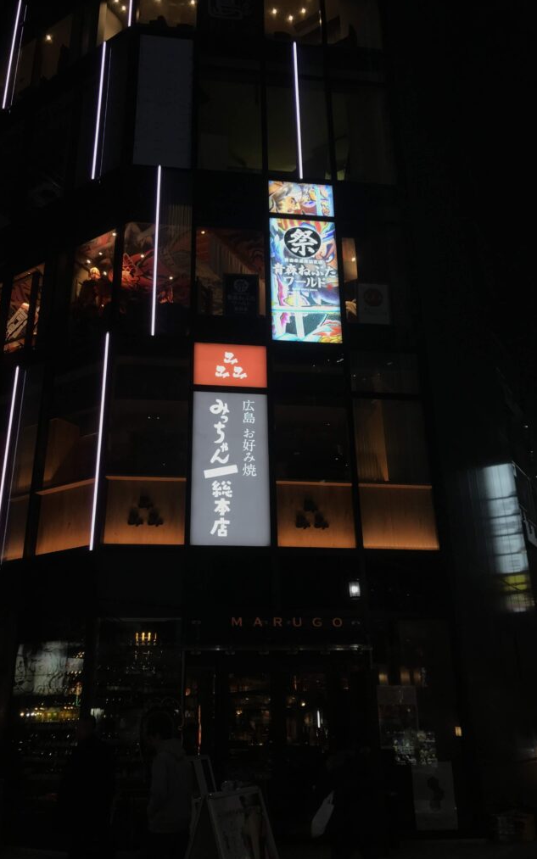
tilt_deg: +23.8
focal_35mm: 30
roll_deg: +0.8
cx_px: 242
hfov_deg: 41.8
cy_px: 427
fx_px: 703
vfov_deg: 62.9
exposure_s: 1/100
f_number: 1.8
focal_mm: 3.99
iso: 40
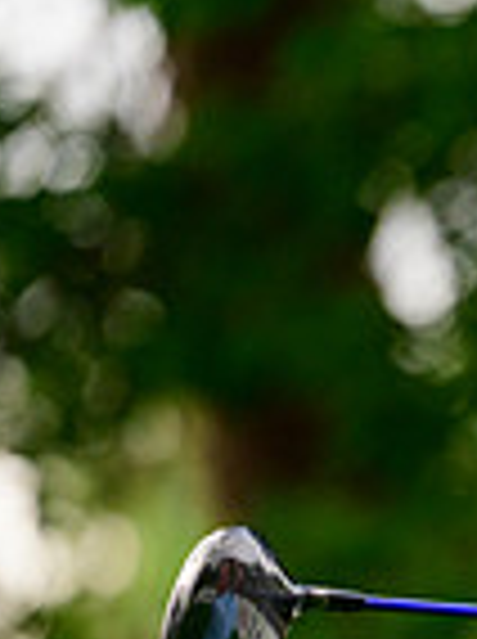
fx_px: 14503
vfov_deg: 2.5
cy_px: 790
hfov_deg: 1.9
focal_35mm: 787
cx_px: 1197
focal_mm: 200
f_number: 4
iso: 640
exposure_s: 1/1600
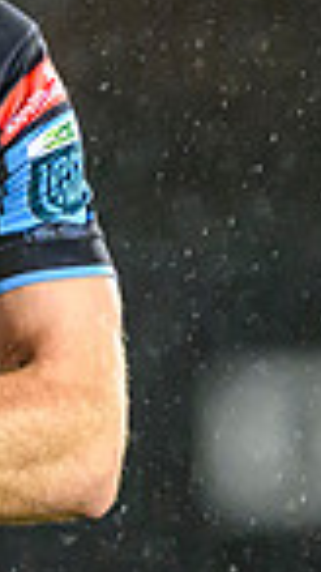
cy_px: 188
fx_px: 35646
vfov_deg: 0.9
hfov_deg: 0.5
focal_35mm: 2353
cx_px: -454
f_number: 3.2
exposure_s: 1/1000
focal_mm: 400
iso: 8000
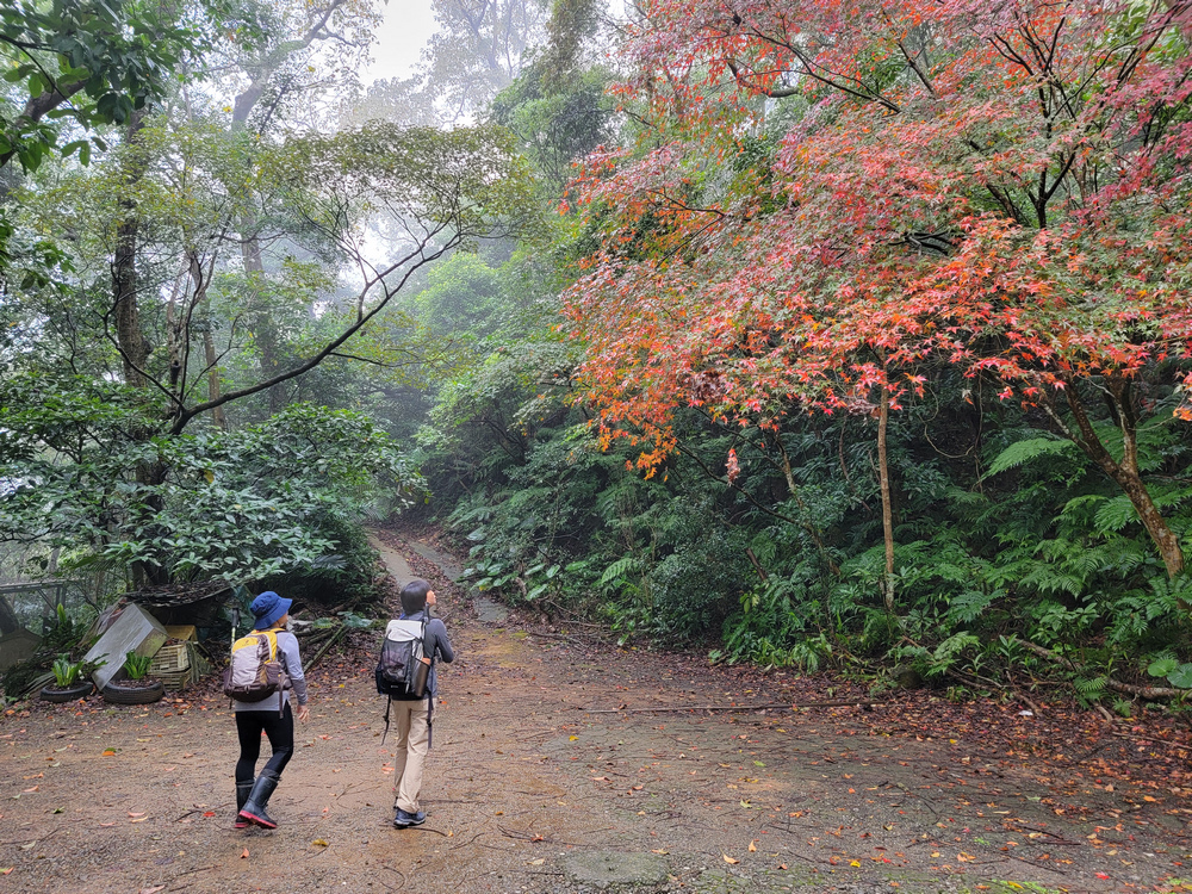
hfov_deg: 71.6
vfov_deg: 56.8
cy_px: 447
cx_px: 596
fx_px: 826
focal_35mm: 24
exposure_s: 1/120
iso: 80
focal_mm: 6.7
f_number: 1.8
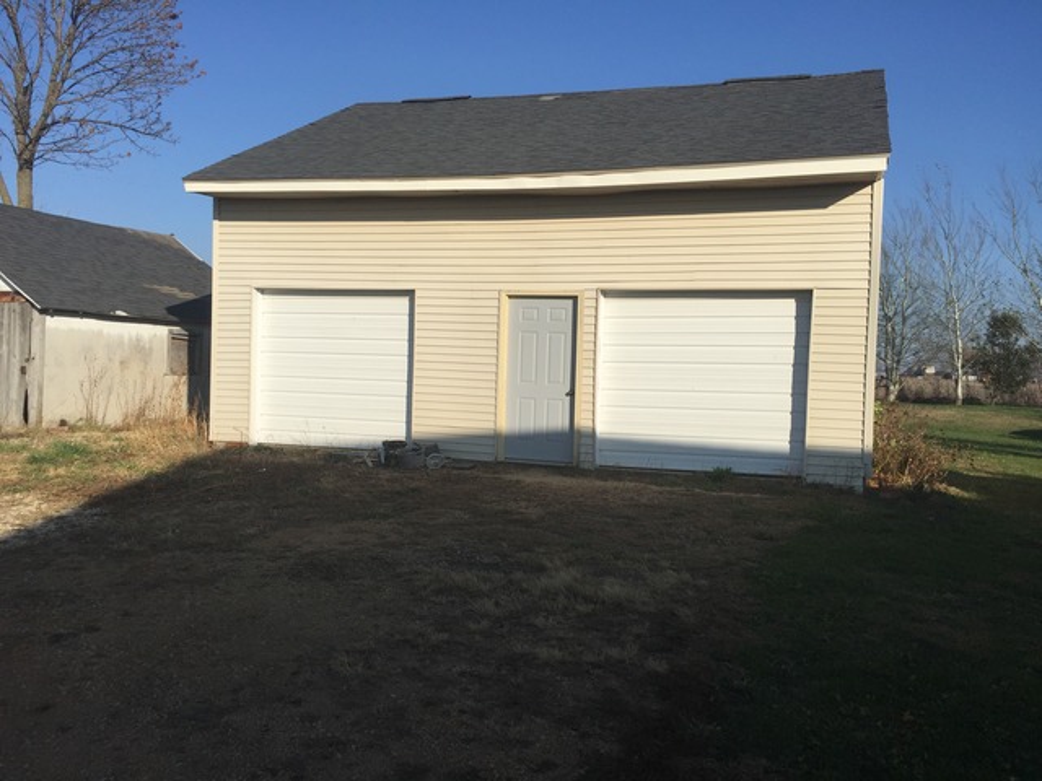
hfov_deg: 61.7
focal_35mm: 29
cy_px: 390
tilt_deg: -0.9
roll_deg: -3.0
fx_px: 873
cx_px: 521
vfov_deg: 48.2
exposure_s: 1/3597
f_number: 2.2
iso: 32
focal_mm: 4.15
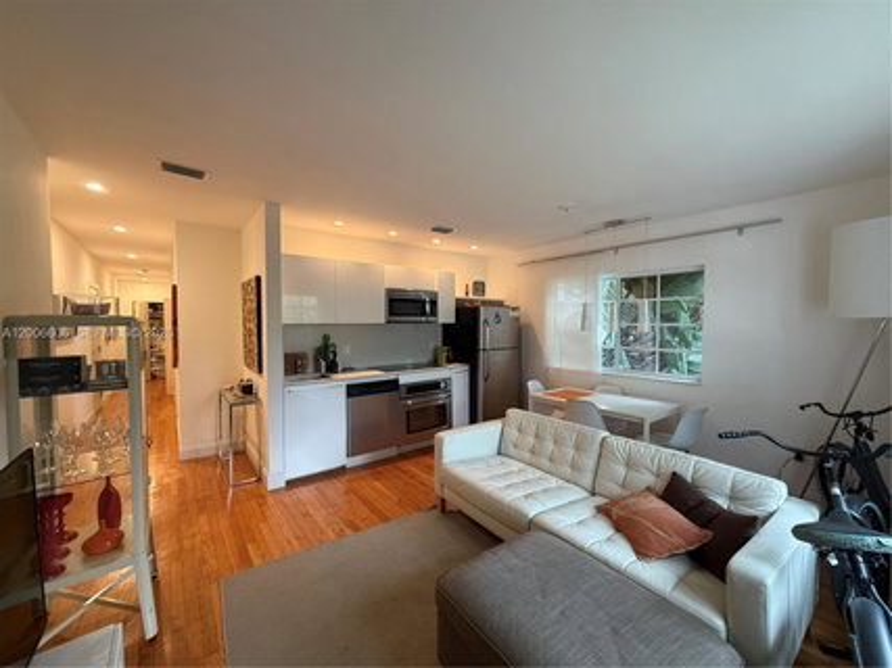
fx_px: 361
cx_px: 446
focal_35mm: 14
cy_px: 334
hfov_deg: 102.1
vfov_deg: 85.6
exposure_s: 1/60
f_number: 2.2
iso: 250
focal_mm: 2.22
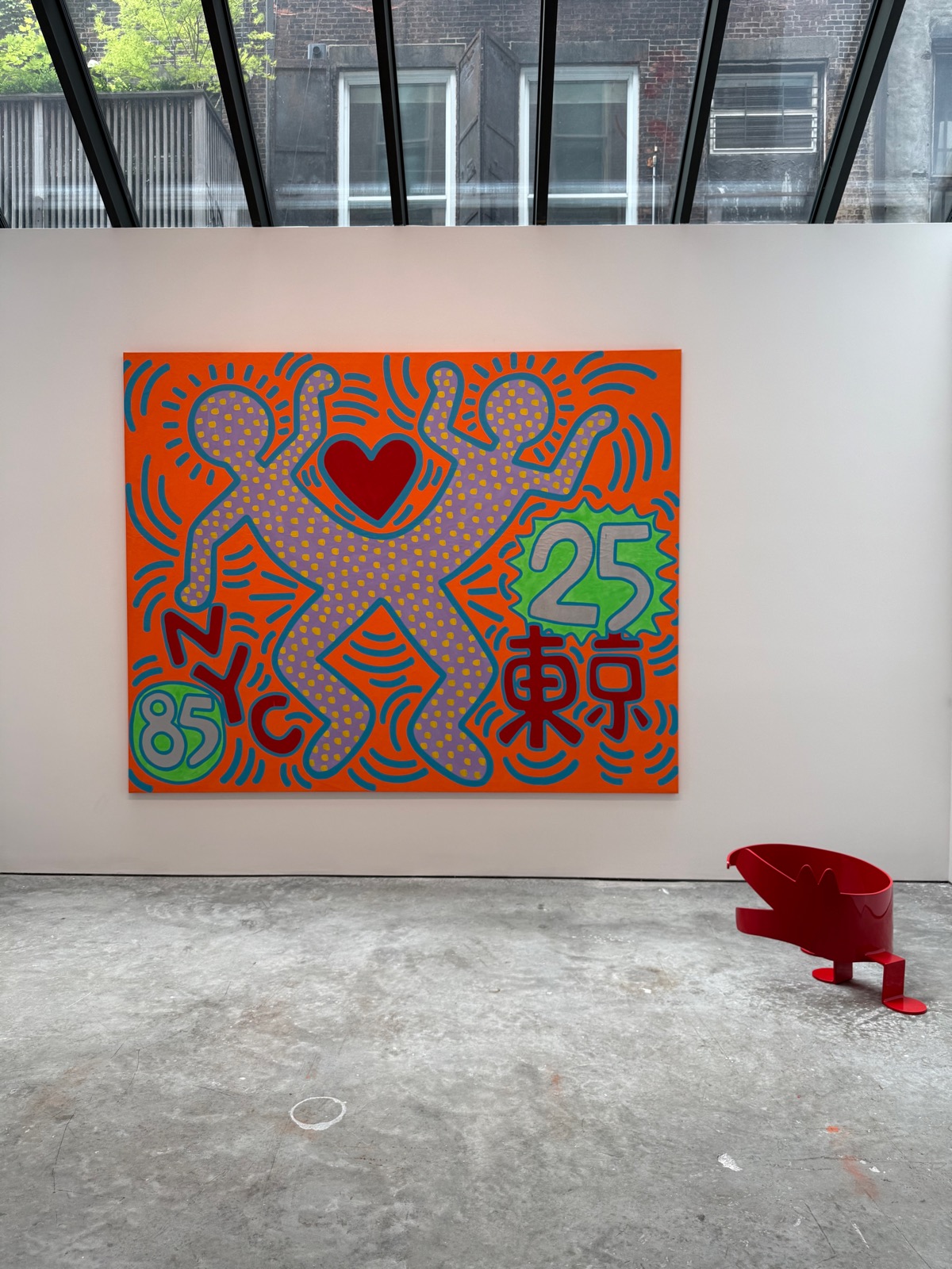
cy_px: 634
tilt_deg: -0.1
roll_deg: +0.5
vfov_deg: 71.6
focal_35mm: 24
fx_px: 880
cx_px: 476
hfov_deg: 56.8
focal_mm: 6.76
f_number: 1.78
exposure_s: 1/120
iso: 64
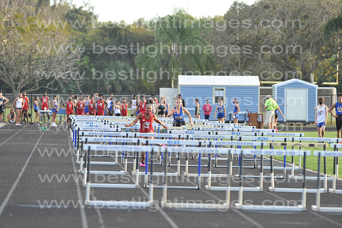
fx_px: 2848
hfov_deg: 6.9
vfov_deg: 4.6
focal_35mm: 300
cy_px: 114
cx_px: 171
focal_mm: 300
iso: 800
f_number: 4.5
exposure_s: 1/1000
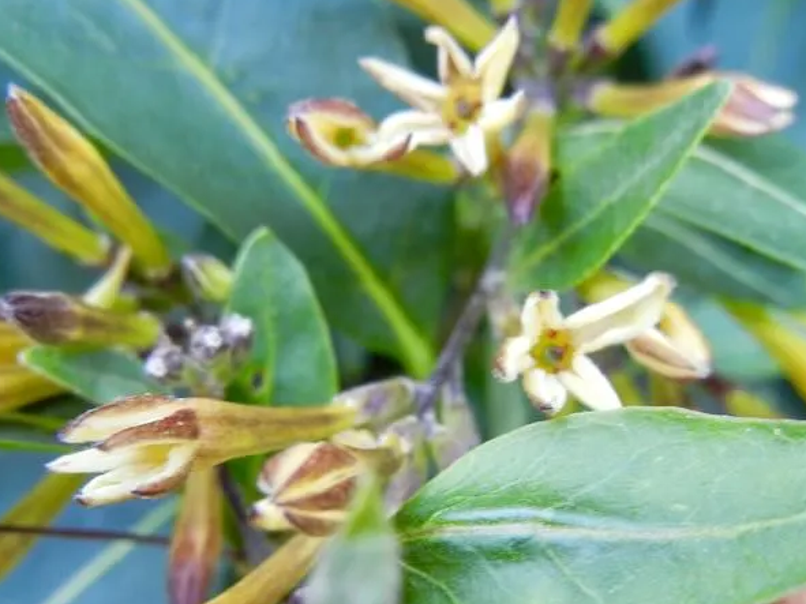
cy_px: 412
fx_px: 1211
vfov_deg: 27.8
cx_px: 442
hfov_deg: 36.8
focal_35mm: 52
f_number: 3.5
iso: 160
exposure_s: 1/66.6
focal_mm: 5.4
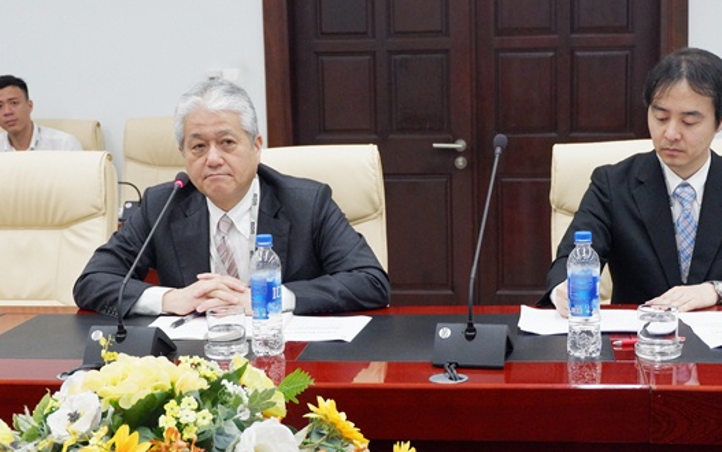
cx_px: 395
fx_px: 866
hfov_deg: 45.2
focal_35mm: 44
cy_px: 225
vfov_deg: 29.3
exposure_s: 1/140
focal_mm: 25.6
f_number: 4.5
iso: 3200
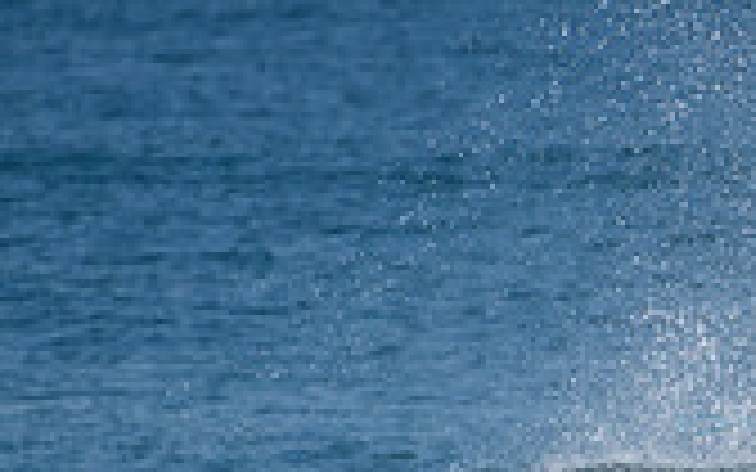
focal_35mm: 1763
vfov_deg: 0.7
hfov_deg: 1.2
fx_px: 36324
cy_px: 528
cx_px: 922
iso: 200
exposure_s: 1/2000
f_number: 5.6
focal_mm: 500
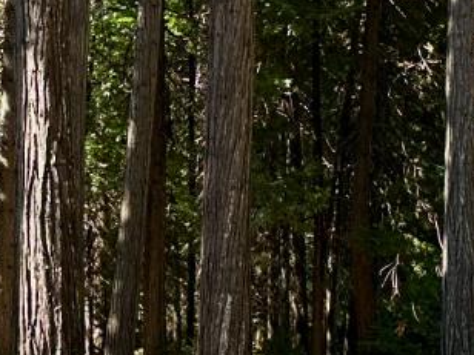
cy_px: 194
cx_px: 172
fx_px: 1602
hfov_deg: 16.8
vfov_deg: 12.7
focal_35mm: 117
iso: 80
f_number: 1.78
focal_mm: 6.86
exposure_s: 1/464
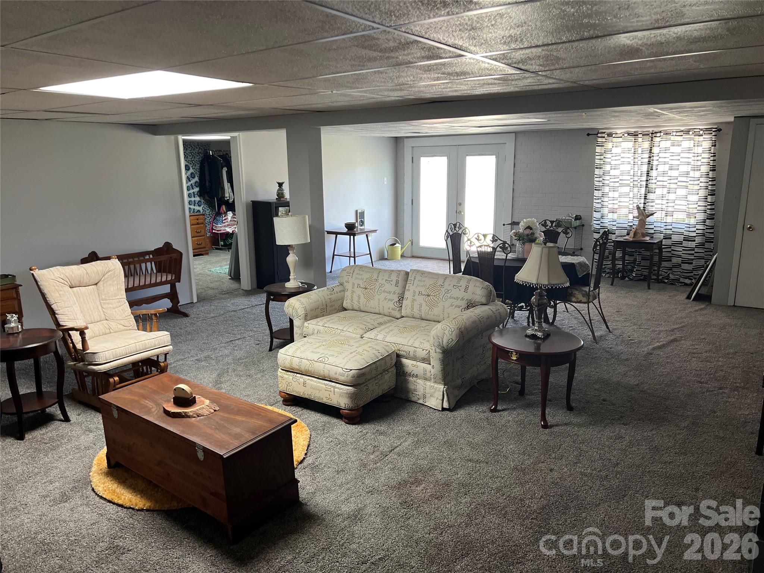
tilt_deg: -14.3
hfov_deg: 67.3
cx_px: 382
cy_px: 286
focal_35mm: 26
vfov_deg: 53.1
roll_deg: +1.7
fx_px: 574
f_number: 1.5
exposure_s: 1/60
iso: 160
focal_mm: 5.7
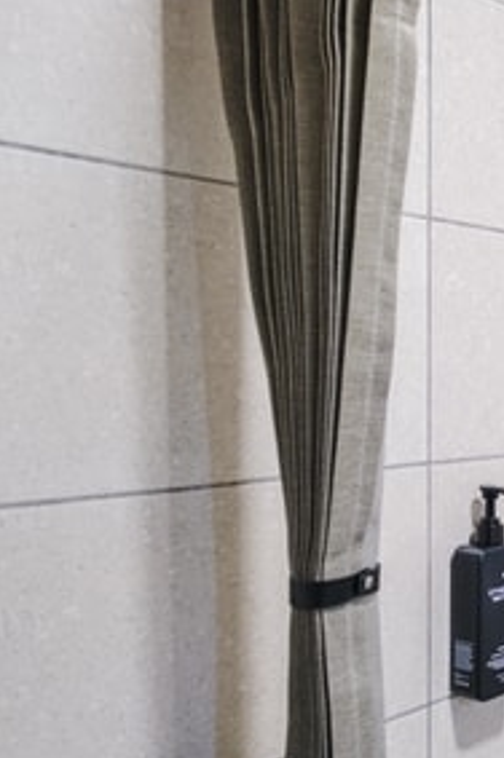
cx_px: 668
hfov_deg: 25.0
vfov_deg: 42.7
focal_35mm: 46
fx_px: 968
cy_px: 416
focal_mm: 17.4
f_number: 4
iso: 2000
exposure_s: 1/60
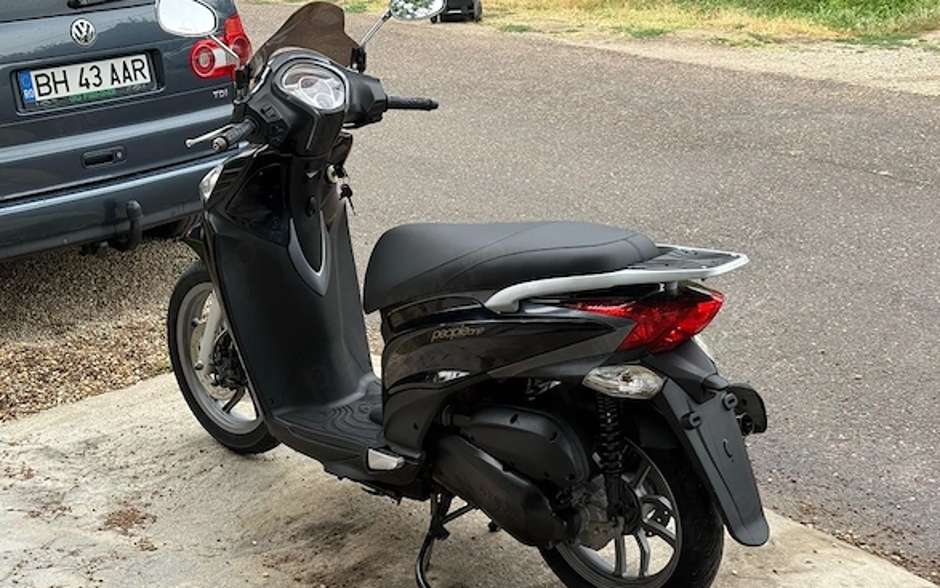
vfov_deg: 24.9
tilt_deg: -20.8
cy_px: 324
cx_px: 468
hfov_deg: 38.9
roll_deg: +2.1
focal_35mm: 52
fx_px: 1332
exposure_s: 1/951
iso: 80
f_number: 1.78
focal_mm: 6.76
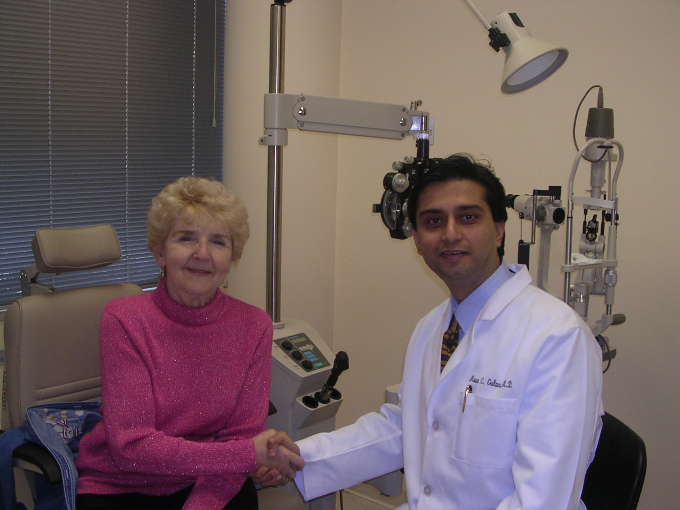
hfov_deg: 49.0
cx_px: 340
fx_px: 746
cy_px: 255
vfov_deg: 37.7
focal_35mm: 38
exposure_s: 1/30
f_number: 2.8
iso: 100
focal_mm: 5.8
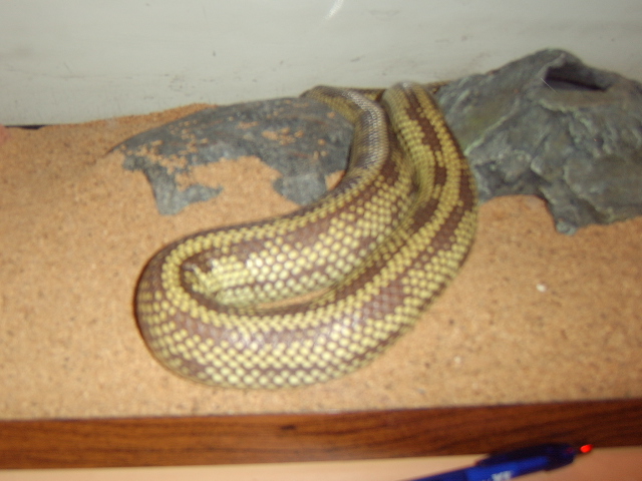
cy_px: 240
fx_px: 705
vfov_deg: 37.7
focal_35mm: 38
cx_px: 321
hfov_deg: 49.0
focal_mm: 9.86
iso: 141
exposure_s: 1/60
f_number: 2.7
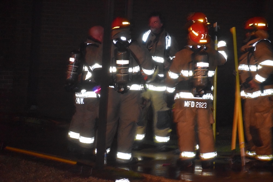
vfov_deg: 6.3
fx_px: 1649
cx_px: 136
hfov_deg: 9.5
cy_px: 91
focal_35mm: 218
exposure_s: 1/60
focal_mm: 145
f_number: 4.8
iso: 6400
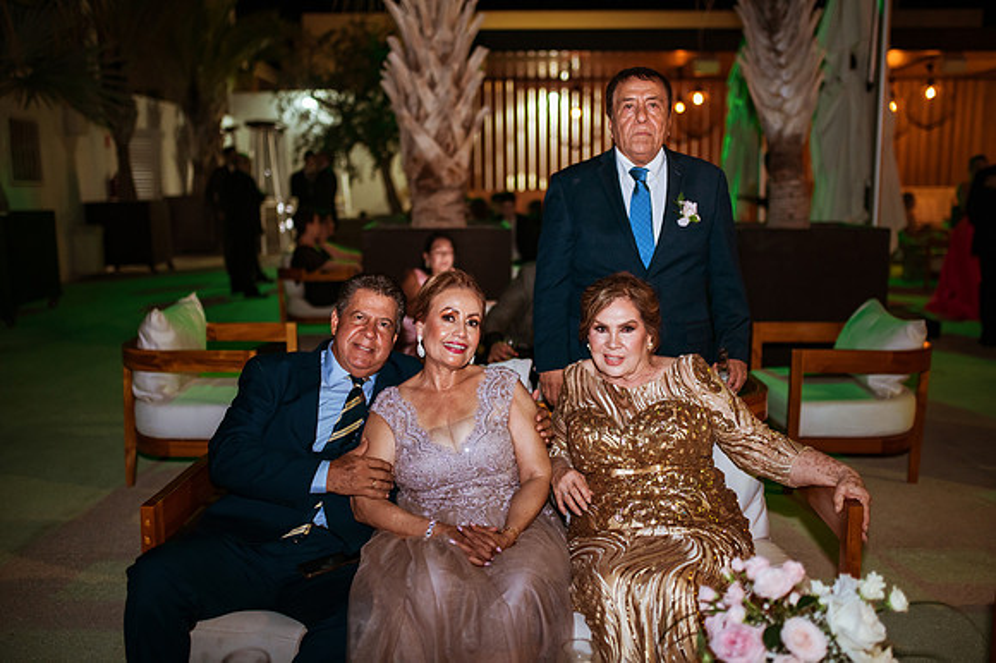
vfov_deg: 37.8
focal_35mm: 35
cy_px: 332
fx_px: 968
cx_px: 498
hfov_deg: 54.5
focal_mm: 35
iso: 2000
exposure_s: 1/160
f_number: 1.6
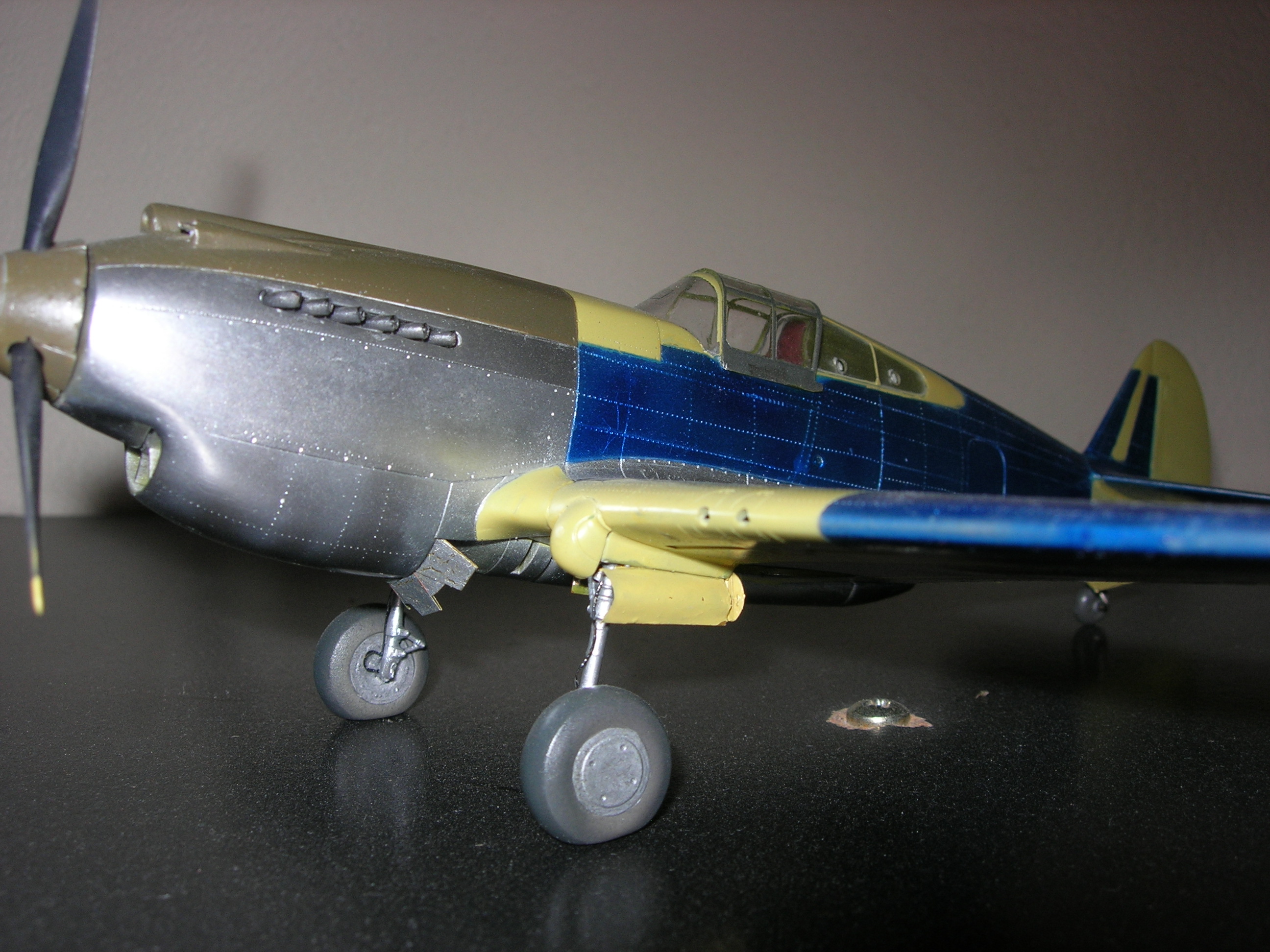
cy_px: 476
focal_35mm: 38
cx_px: 635
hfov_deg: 49.0
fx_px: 1394
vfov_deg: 37.7
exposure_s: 1/60.1
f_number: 4.8
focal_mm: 7.8
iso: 64
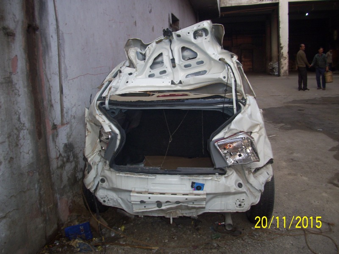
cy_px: 127
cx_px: 170
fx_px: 333
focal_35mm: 34
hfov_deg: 54.0
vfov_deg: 41.8
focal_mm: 5.7
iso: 80
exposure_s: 1/40
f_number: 2.9
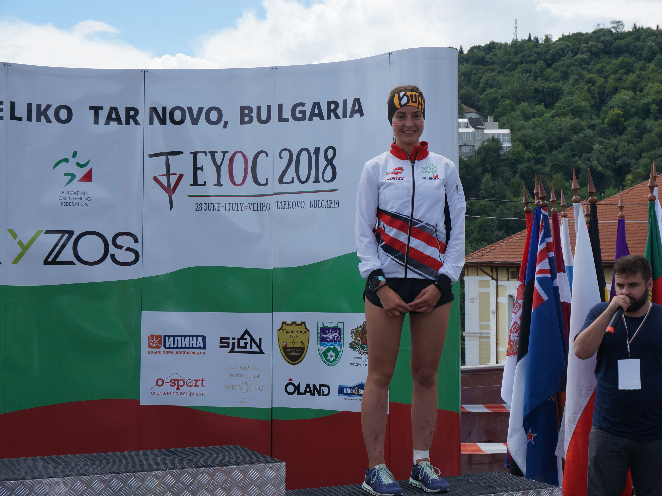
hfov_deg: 31.2
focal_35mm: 62
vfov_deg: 23.6
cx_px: 358
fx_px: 1186
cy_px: 247
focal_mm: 38
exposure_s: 1/200
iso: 100
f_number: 9
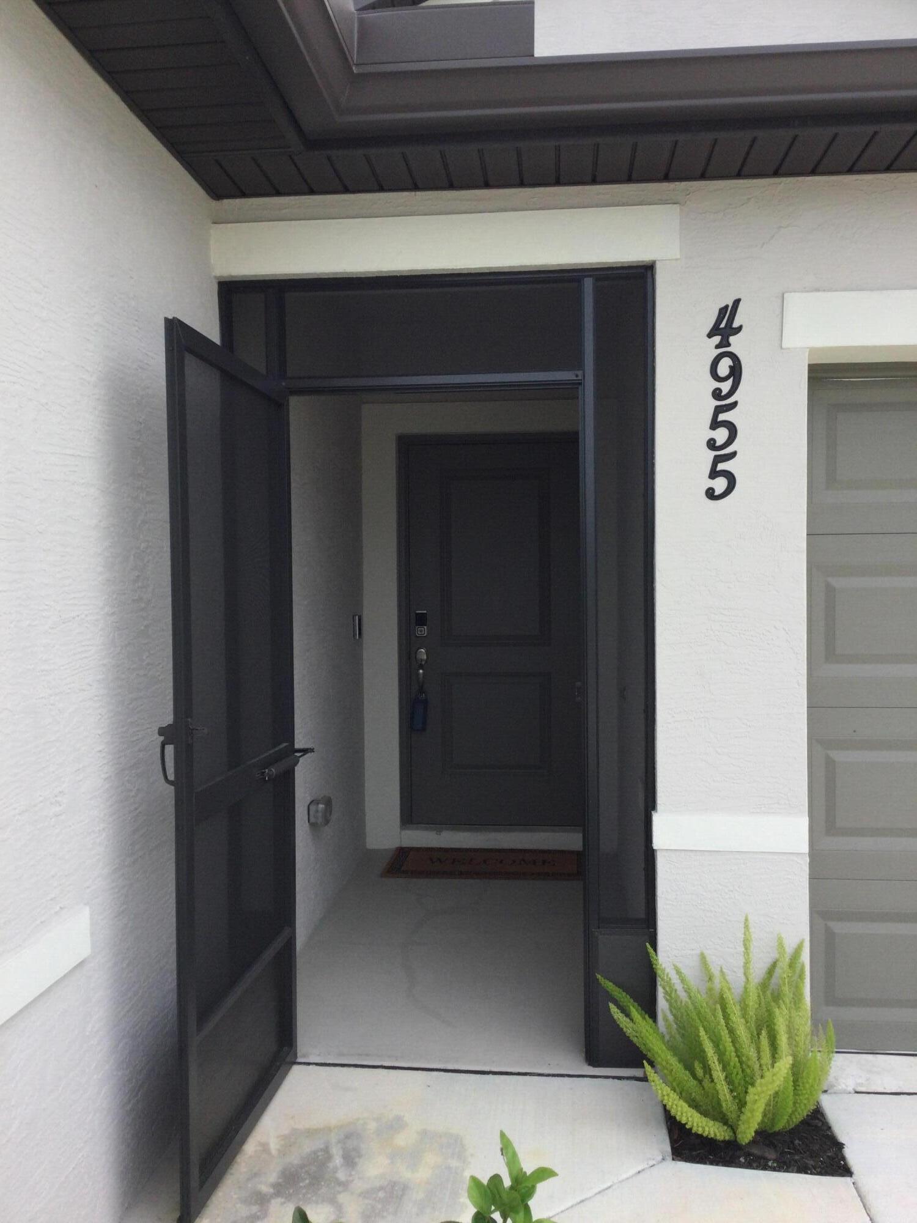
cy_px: 612
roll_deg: +1.0
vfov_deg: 58.4
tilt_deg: -2.9
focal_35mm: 31
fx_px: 1095
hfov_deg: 45.4
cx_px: 458
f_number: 2.4
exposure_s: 1/727
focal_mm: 3.3
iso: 25
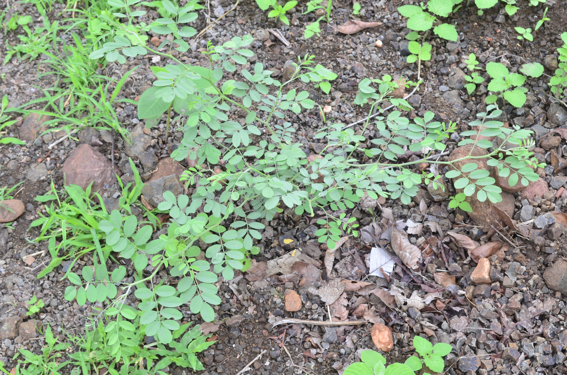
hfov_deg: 33.5
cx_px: 284
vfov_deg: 22.5
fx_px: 943
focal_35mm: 60
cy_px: 188
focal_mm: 40
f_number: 9
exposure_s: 1/125
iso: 500
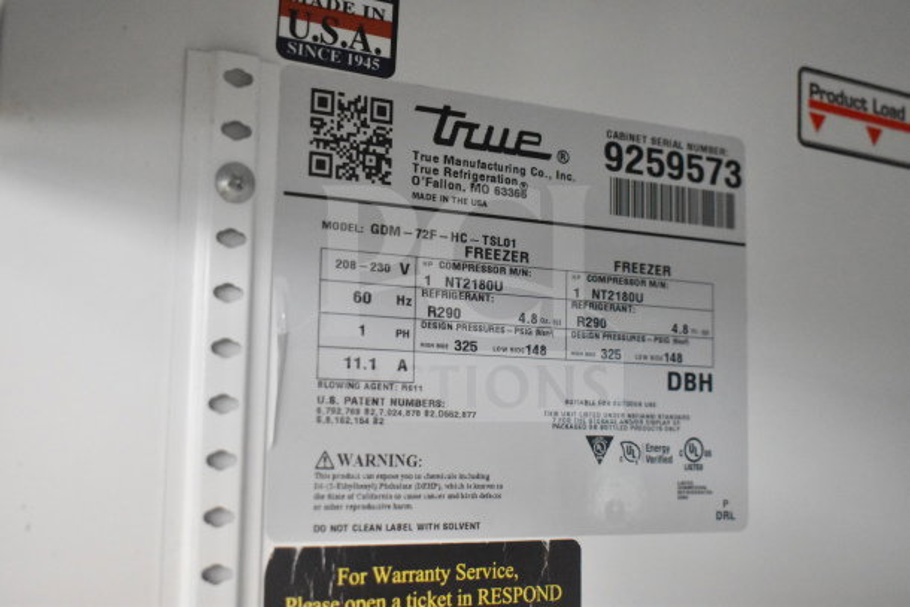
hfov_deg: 41.1
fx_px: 1214
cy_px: 304
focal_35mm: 48
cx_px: 455
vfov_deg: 28.1
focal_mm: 32
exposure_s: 1/50
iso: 9000
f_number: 4.5
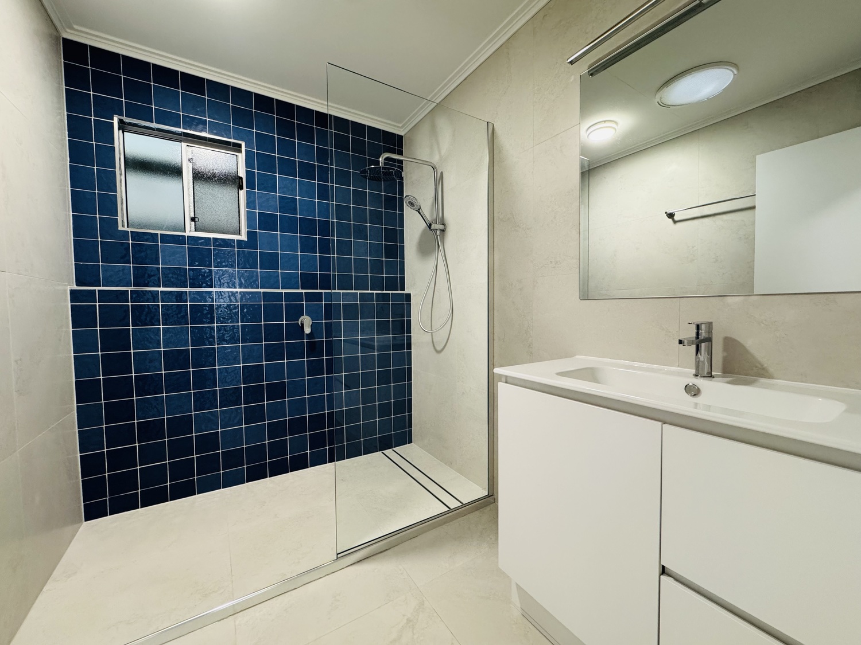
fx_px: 348
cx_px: 430
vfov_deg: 85.7
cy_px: 322
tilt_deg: -2.6
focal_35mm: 14
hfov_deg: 102.1
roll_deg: +1.3
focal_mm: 2.22
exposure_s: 1/100
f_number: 2.2
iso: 250
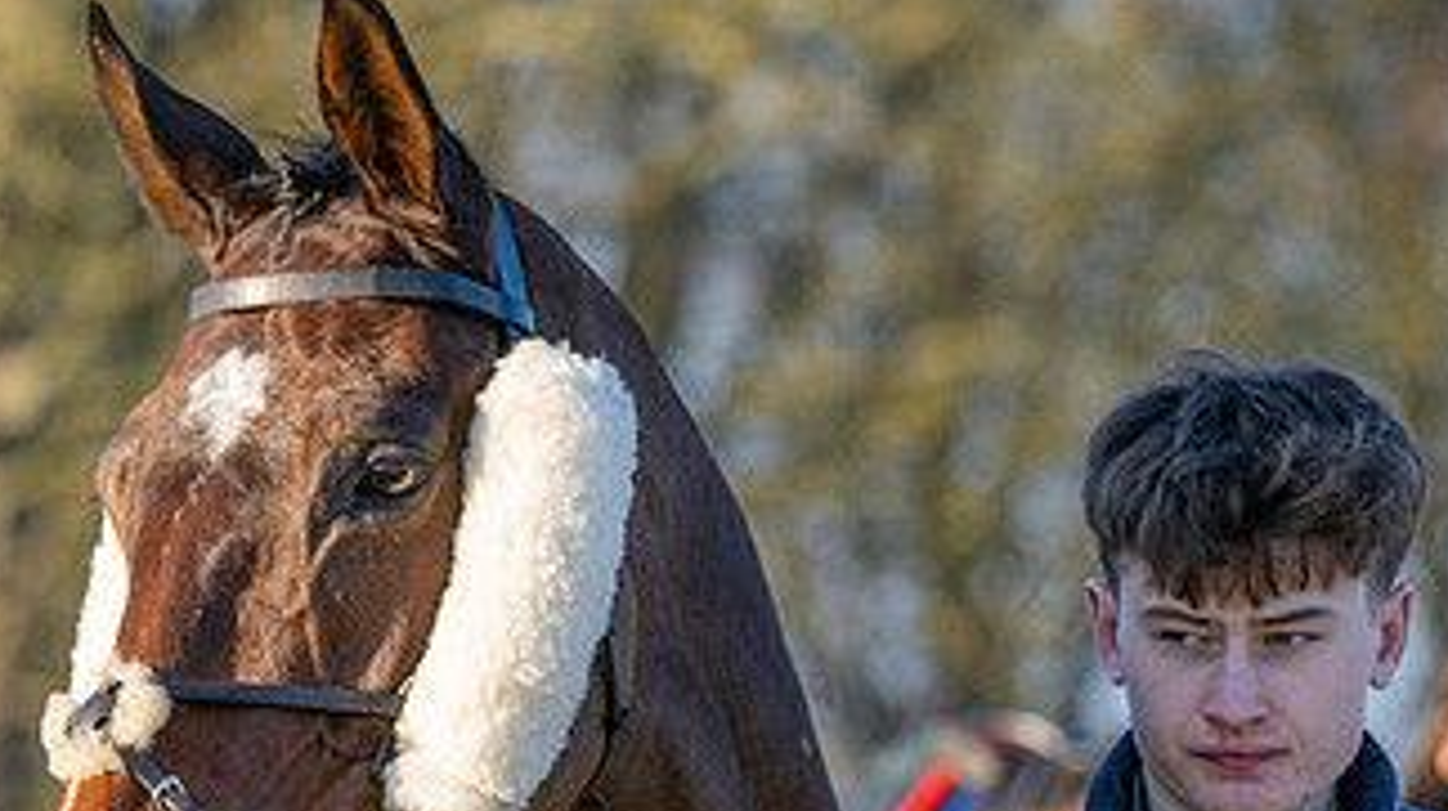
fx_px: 20484
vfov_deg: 2.3
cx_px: 602
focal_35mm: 534
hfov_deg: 4.0
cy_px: 800
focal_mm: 150
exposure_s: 1/1000
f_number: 4
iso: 400
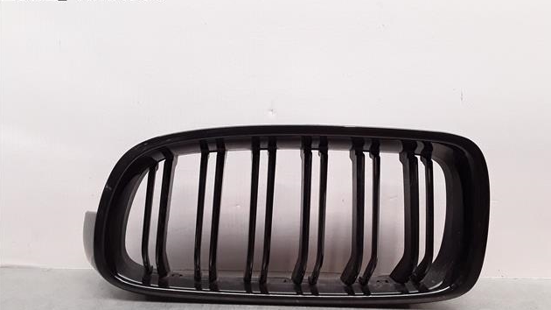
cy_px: 193
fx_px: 453
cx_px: 278
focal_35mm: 31
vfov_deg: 37.5
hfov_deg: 62.6
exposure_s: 1/100
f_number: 1.9
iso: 100
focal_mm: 2.91
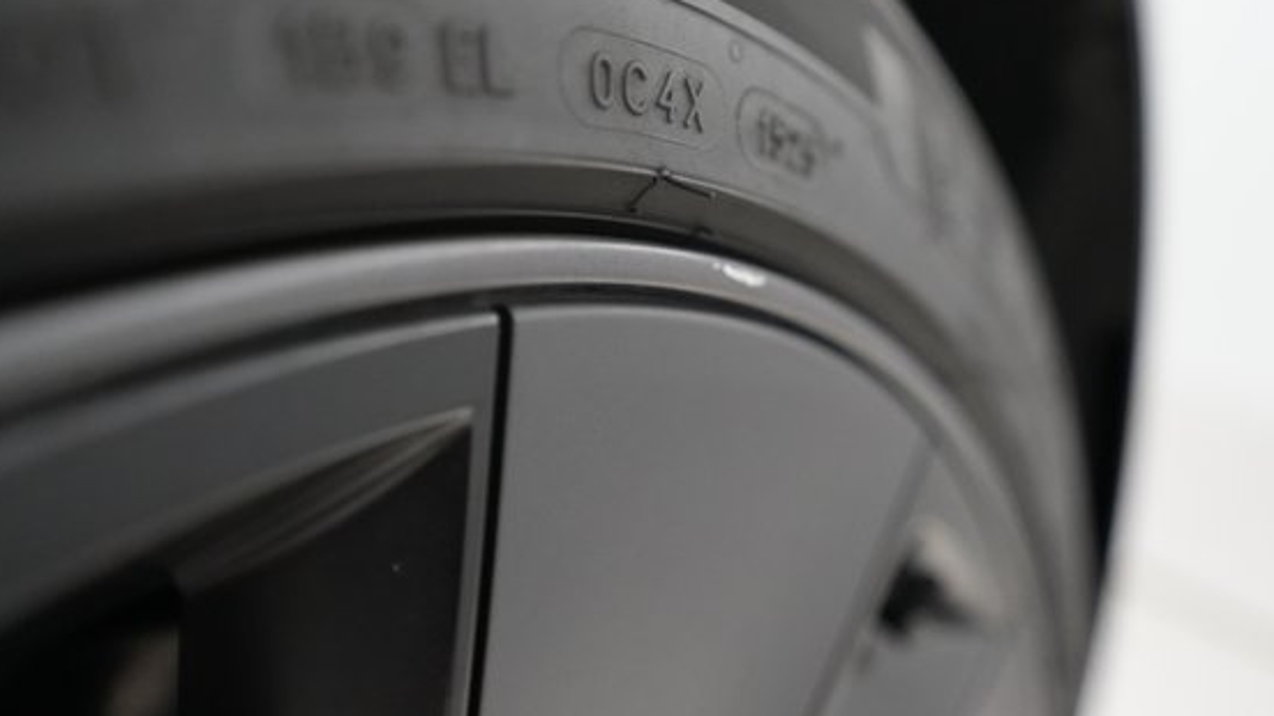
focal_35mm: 34
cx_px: 722
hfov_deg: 57.8
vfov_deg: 34.5
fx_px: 1148
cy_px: 293
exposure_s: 1/250
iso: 6400
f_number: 2.8
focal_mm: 28
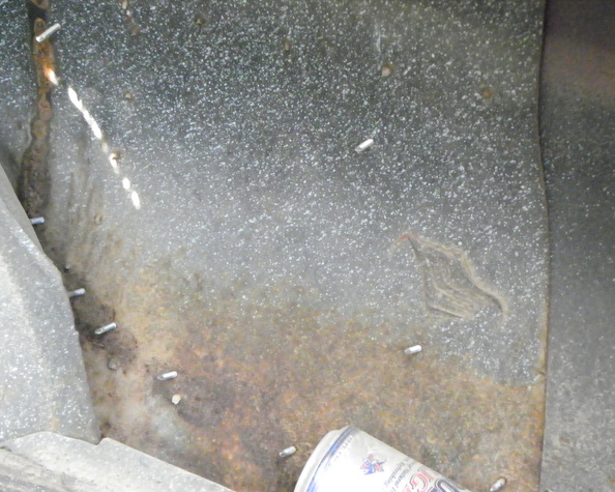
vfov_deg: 18.7
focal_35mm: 82
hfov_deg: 23.3
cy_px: 248
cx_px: 324
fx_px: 1492
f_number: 4
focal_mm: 13.8
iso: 1250
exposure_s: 1/160
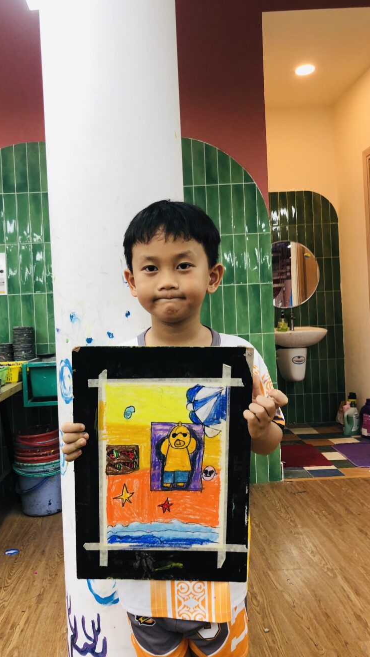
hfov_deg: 37.6
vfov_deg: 62.6
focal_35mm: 31
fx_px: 541
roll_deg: +1.5
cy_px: 326
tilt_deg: +0.7
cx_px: 144
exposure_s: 1/40
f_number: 1.8
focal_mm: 4
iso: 25
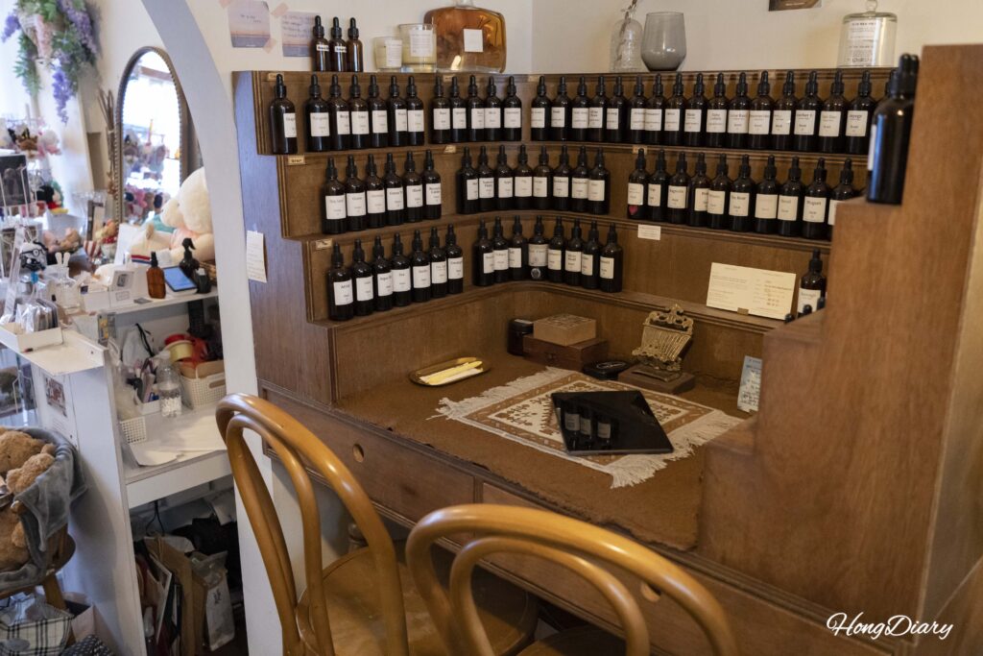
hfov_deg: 58.7
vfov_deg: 41.1
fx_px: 874
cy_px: 328
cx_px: 492
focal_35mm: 32
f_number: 4.5
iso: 12800
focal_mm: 32
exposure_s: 1/160
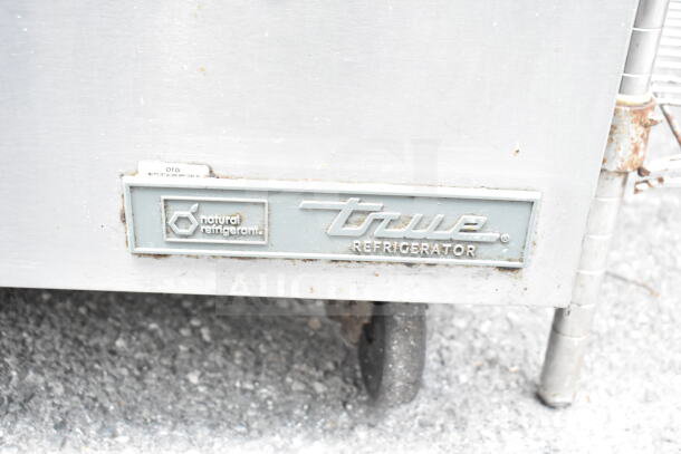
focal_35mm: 48
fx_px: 908
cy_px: 227
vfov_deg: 28.1
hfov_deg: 41.1
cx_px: 340
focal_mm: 32
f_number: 5.6
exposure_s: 1/125
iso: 1600
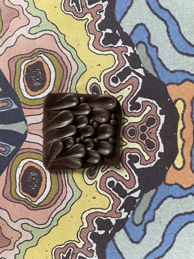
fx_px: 194
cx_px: 97
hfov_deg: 53.1
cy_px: 130
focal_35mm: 26
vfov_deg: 67.3
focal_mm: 4.2
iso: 250
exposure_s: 1/60
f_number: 1.6
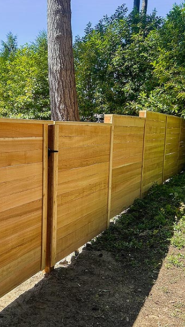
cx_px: 51
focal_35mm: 37
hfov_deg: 31.6
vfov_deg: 54.0
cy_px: 166
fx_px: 322
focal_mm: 5.7
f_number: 1.5
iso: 50
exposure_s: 1/750
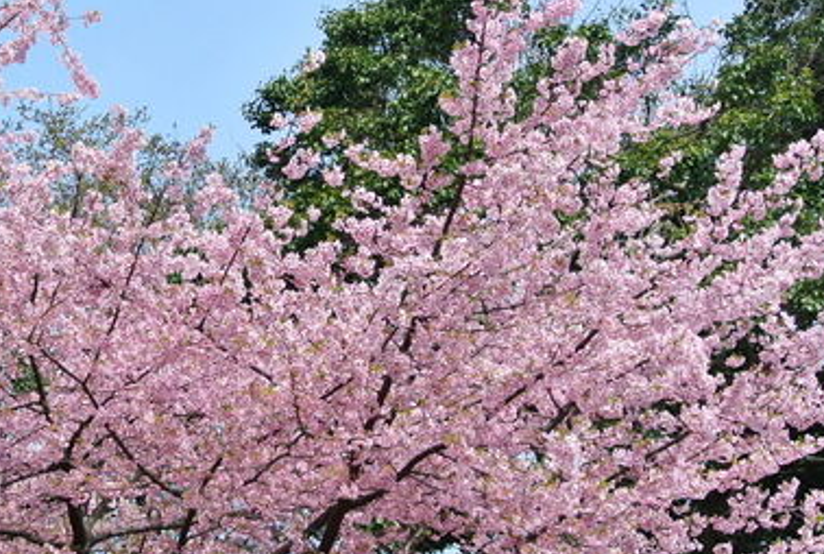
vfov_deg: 16.3
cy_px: 363
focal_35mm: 84
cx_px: 136
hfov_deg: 23.7
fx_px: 1927
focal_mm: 14.5
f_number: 4
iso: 100
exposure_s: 1/500
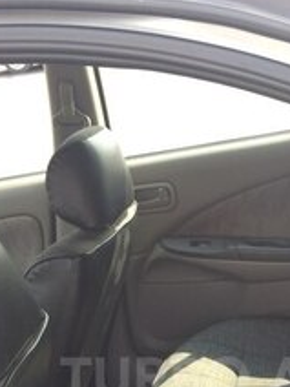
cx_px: 201
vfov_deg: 27.1
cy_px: 378
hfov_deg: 21.5
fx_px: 760
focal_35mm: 68
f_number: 2.2
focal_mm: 4.15
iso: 32
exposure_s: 1/197
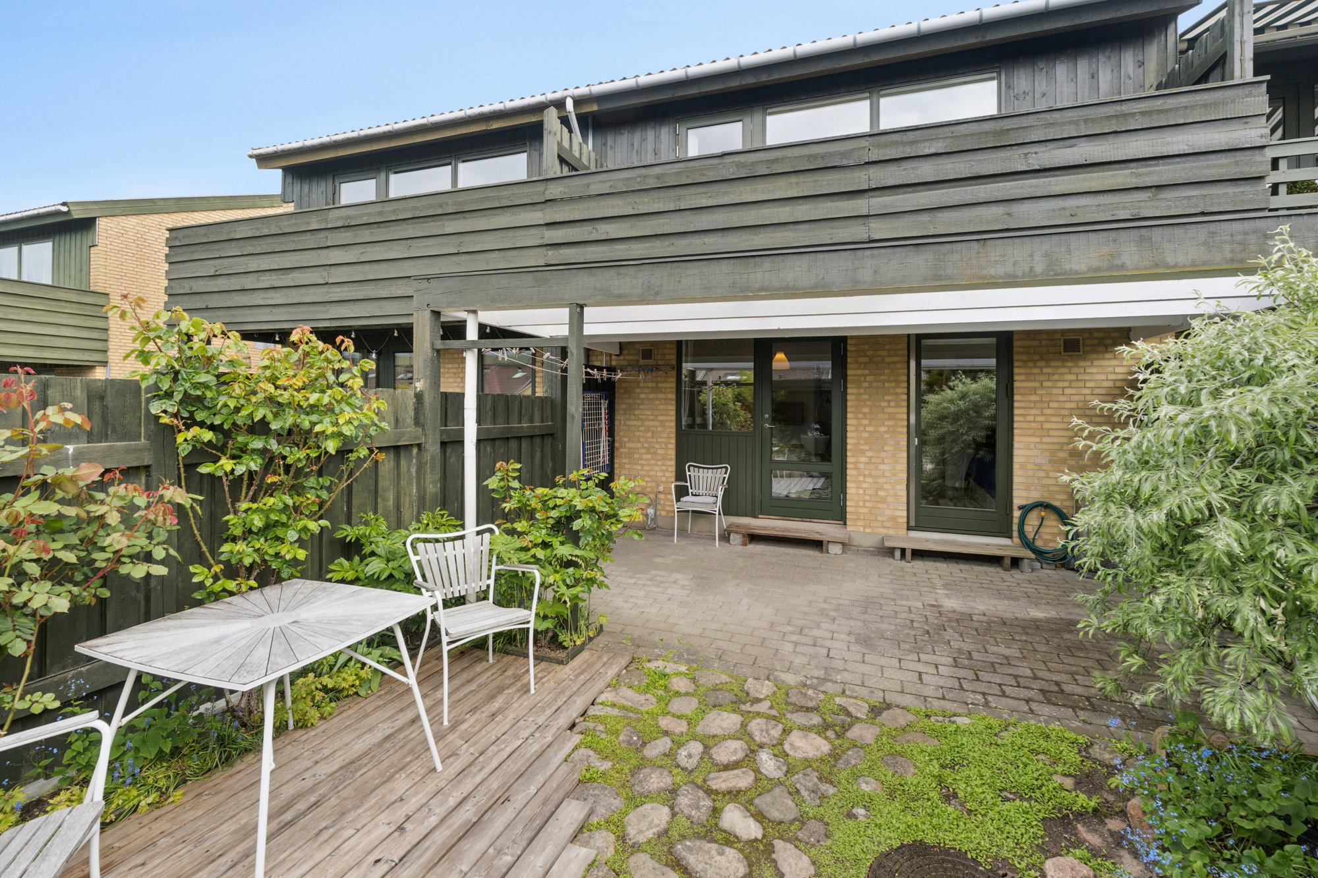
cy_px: 439
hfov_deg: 100.4
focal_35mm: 15
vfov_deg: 77.3
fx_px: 549
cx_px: 659
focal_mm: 10
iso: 200
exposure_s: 1/60
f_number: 8
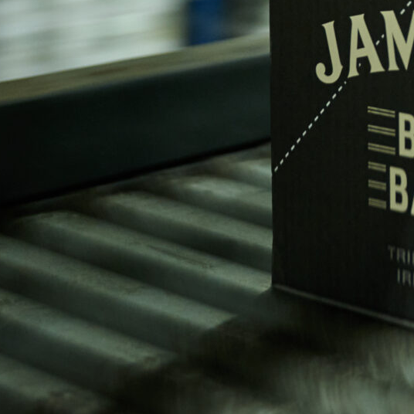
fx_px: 1759
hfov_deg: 12.4
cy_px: -216
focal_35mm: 130
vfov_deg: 12.7
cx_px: 718
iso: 640
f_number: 2.8
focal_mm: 32
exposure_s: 1/25
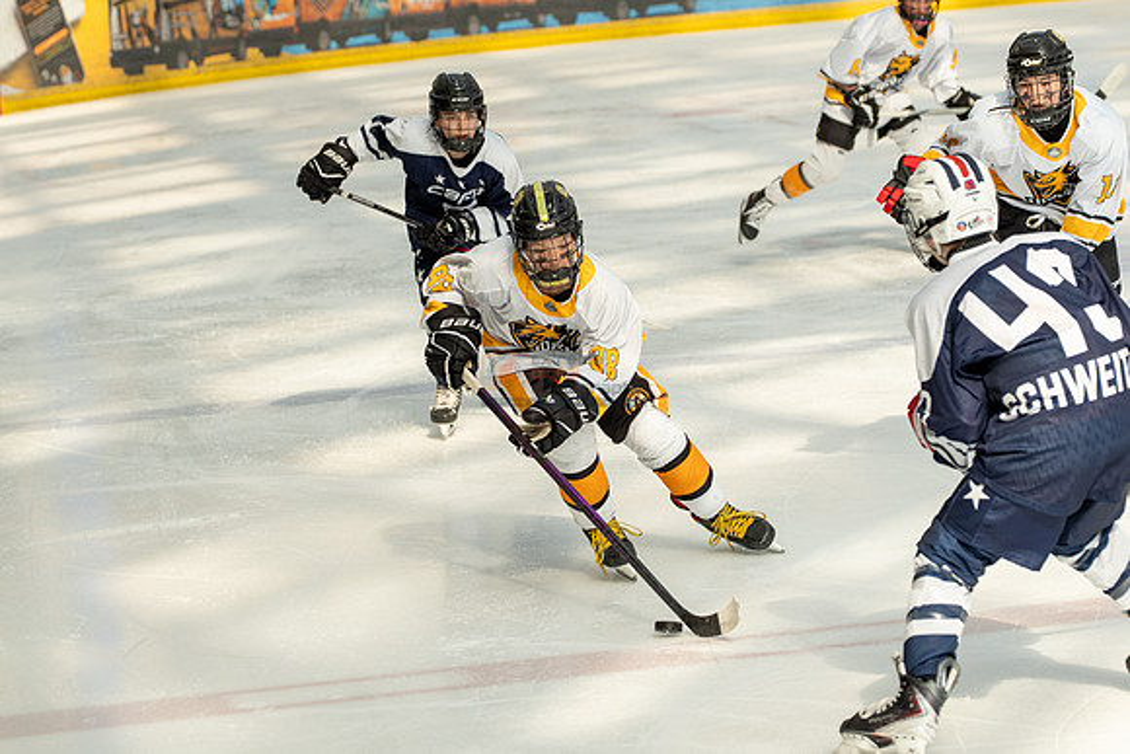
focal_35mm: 147
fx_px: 4615
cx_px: 565
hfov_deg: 14.0
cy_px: 377
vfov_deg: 9.3
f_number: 3.5
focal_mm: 98
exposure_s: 1/1600
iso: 800
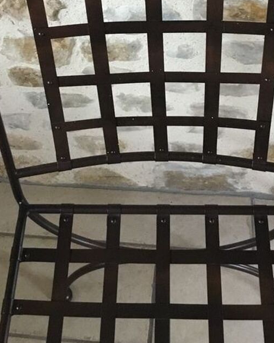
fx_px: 649
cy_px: 2
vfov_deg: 27.9
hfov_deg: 23.8
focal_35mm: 64
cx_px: 144
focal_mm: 3.3
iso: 200
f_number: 2.4
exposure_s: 1/17
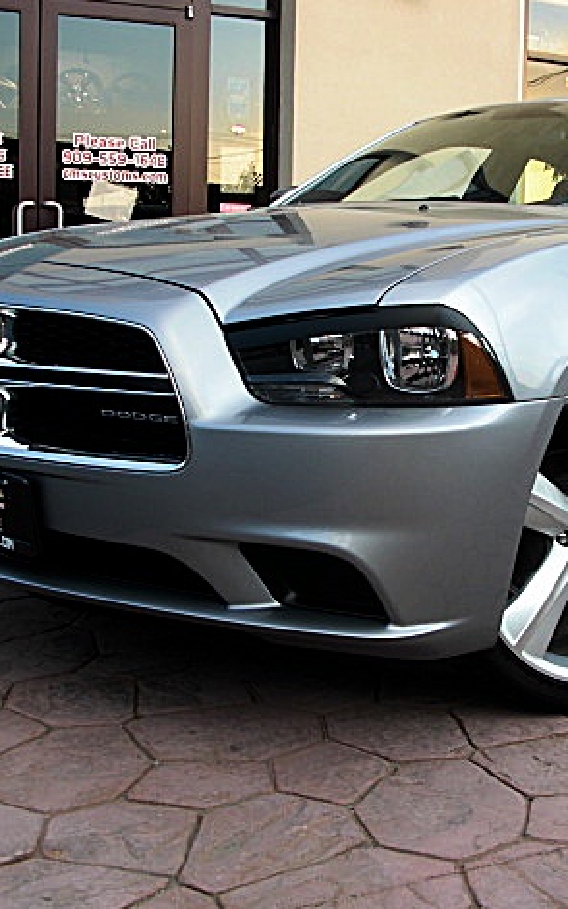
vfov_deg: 38.9
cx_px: 400
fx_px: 1287
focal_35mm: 52
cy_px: 449
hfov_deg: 24.7
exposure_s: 1/80
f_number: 2.8
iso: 50
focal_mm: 6.3
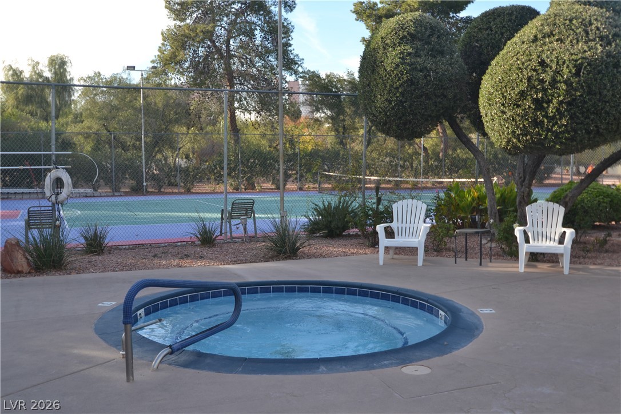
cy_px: 207
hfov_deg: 53.1
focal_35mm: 36
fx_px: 621
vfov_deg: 36.9
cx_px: 310
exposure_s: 1/125
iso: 110
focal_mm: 24
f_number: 5.6
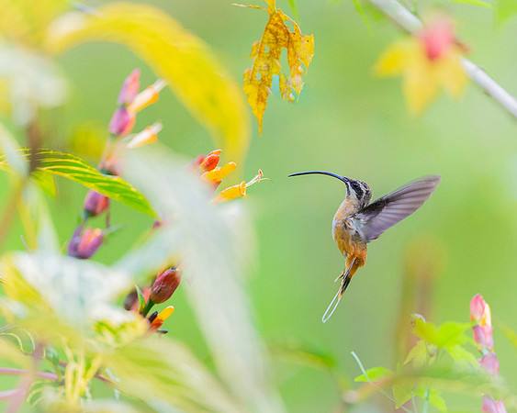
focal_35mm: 633
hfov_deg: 3.1
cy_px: 232
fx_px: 9689
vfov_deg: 2.4
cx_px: 301
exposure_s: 1/1000
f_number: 4
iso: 2500
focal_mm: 500
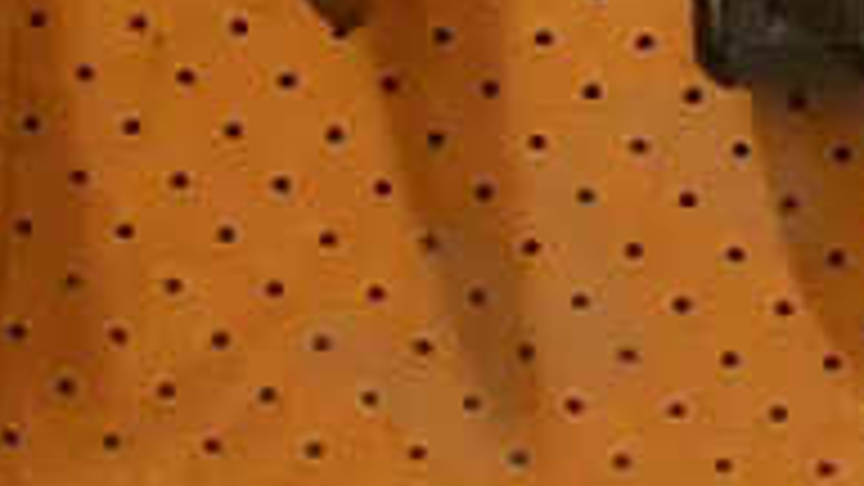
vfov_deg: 5.0
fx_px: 5338
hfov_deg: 8.4
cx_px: 2192
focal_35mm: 233
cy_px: -943
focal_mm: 20
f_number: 4.6
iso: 3200
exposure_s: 1/80
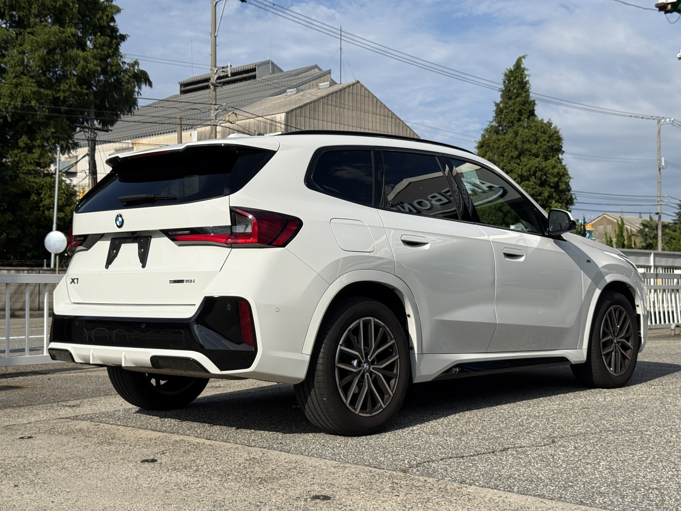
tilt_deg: +2.2
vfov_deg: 30.3
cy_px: 256
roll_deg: +0.0
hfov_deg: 39.7
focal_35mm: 48
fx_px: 944
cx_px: 340
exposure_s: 1/7874
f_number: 1.78
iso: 64
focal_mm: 6.76
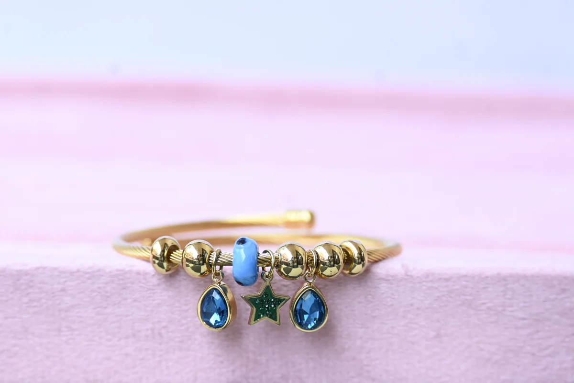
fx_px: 3109
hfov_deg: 10.5
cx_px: 287
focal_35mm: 195
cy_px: 192
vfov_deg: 7.0
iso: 400
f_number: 5.3
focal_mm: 130
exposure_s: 1/200
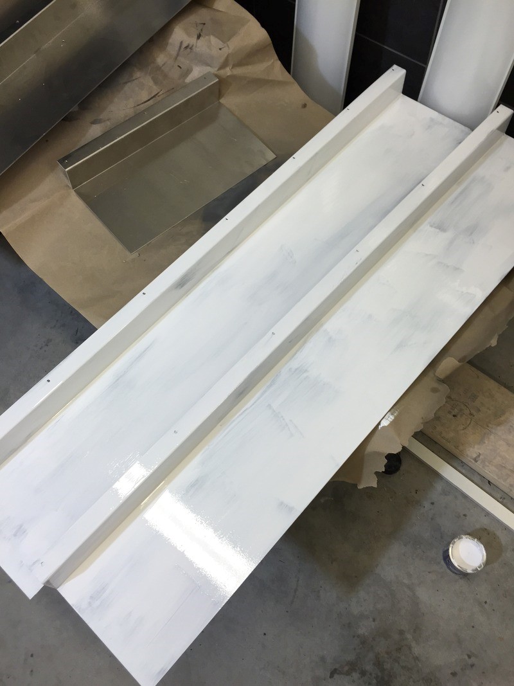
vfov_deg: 61.7
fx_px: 574
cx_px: 257
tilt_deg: -61.0
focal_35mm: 29
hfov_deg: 48.2
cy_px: 343
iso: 50
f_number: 2.2
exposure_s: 1/100
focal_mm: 4.15
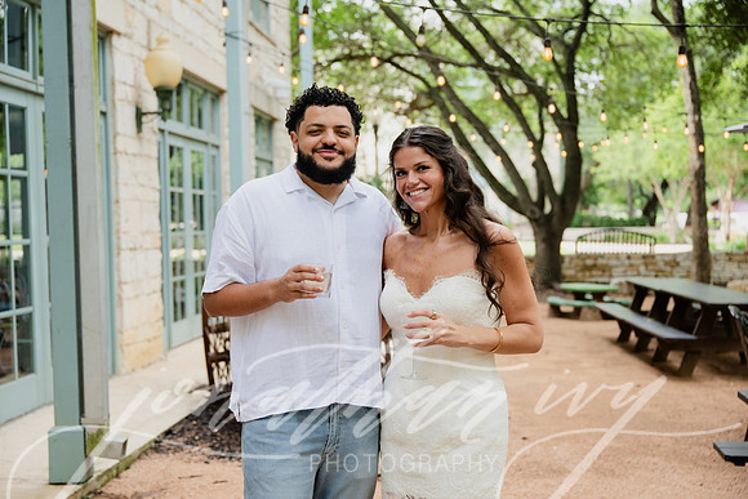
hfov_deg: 41.9
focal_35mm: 47
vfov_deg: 28.7
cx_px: 374
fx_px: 977
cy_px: 250
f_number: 3.2
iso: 400
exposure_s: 1/200
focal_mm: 47
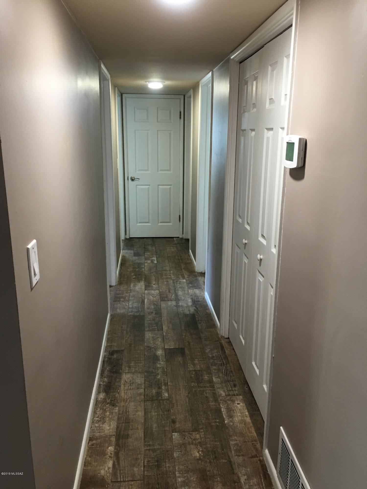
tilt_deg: -13.5
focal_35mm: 29
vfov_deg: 61.7
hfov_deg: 48.2
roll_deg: -0.7
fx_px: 410
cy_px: 244
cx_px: 184
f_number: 2.2
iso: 64
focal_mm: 4.15
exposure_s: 1/15
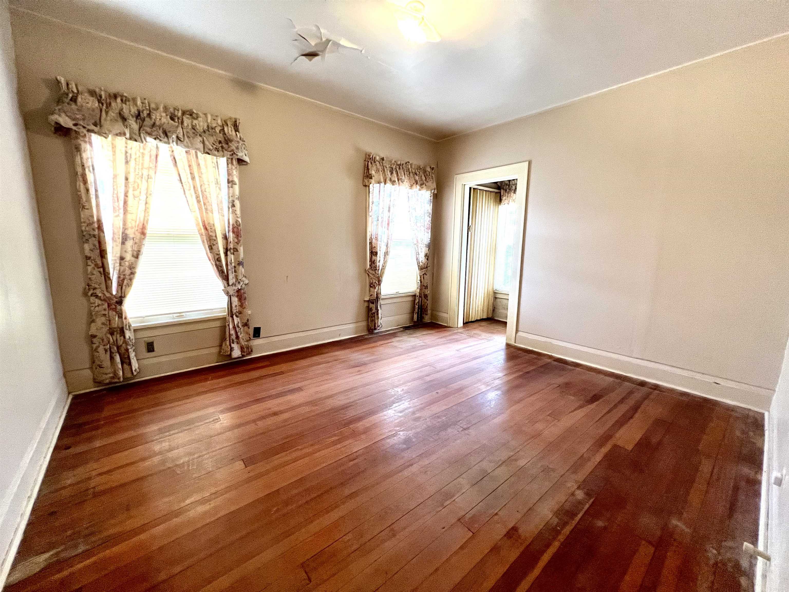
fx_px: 296
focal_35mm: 13
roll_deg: -1.1
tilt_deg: -10.5
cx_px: 394
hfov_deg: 106.2
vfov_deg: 89.9
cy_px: 296
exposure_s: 1/60
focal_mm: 1.57
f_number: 1.8
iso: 320
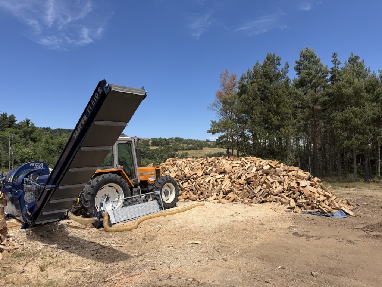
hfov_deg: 71.6
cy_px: 144
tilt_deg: +2.3
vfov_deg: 56.8
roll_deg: +0.5
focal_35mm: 24
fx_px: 265
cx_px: 191
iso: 80
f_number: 1.78
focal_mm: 6.76
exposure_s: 1/5714
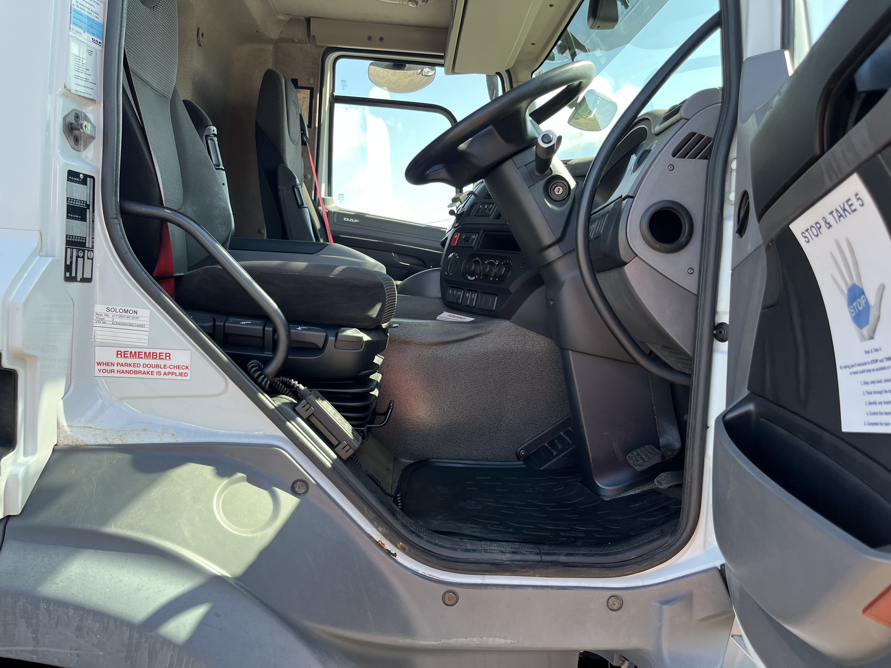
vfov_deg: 53.1
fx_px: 669
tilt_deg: -4.4
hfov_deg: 67.3
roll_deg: -1.0
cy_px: 334
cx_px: 446
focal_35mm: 26
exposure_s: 1/257
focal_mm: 5.1
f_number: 1.6
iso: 40
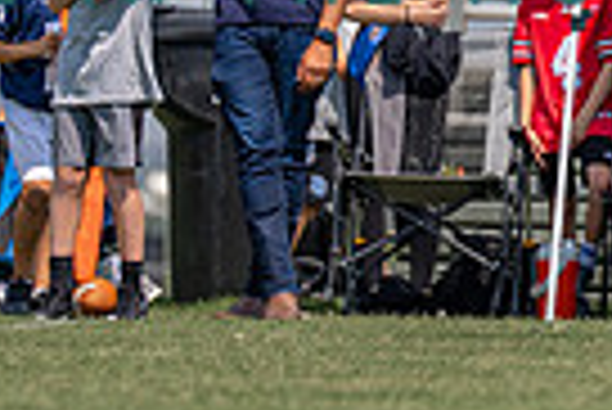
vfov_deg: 1.4
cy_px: -145
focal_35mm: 1000
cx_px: 792
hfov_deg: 2.1
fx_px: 17018
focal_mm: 200
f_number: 2.8
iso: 100
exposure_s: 1/3200
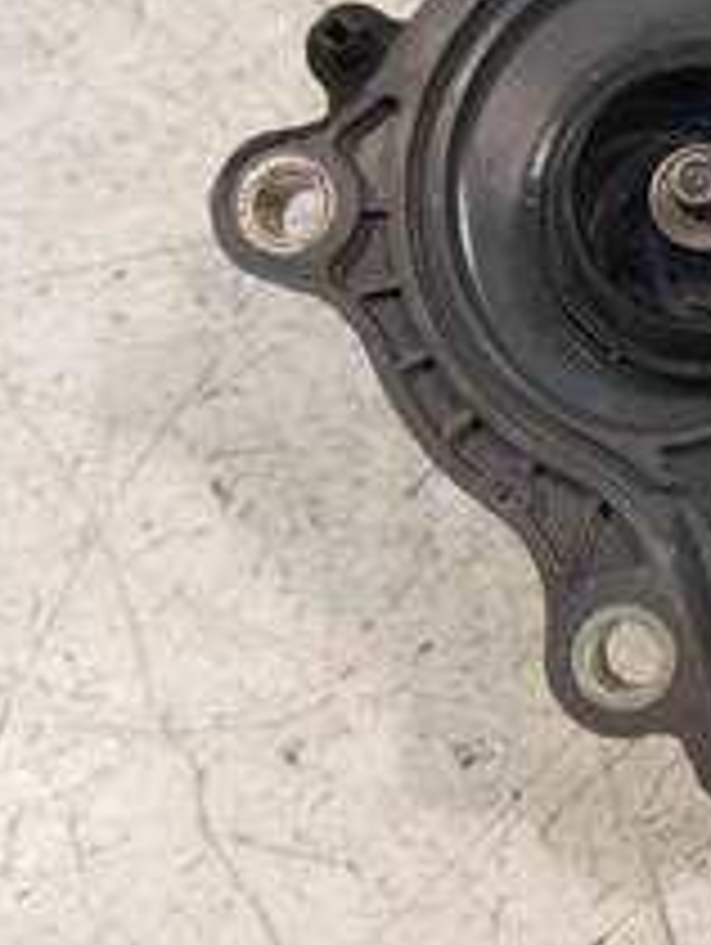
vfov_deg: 29.8
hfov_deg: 21.1
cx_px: 886
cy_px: 248
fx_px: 1749
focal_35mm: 64
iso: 500
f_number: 3.5
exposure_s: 1/60
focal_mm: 14
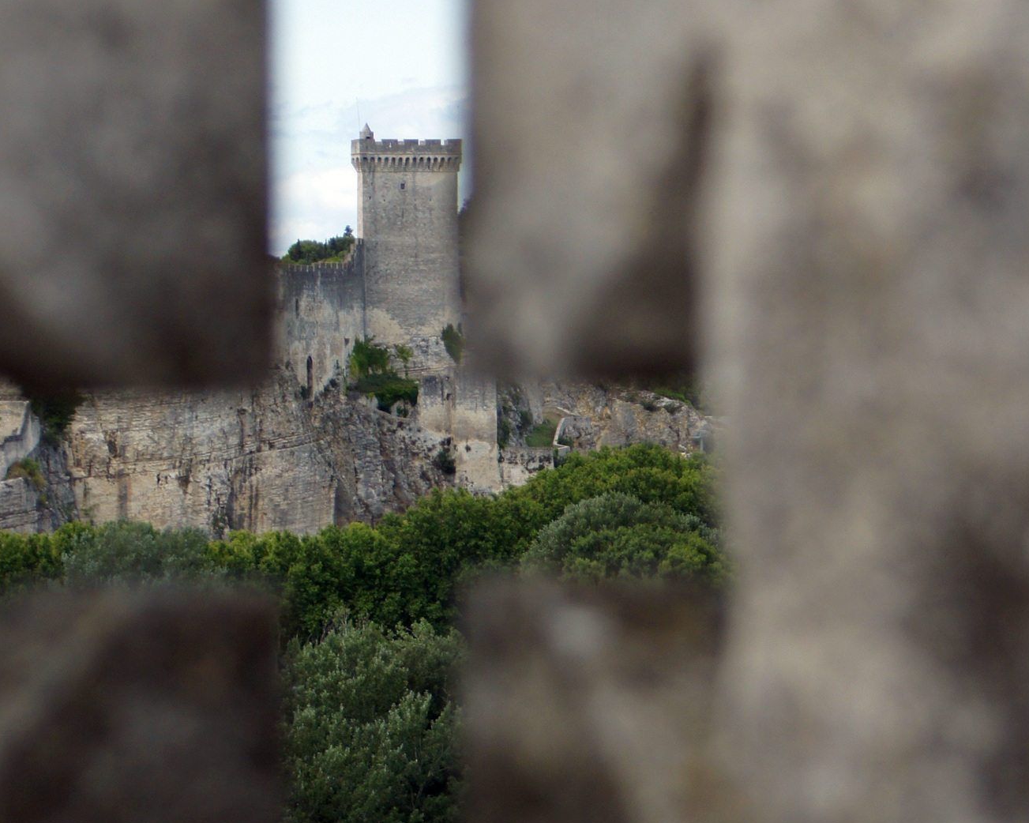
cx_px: 377
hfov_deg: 11.6
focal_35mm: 166
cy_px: 441
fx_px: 5055
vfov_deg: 9.3
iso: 200
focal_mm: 80
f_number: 8
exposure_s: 1/125
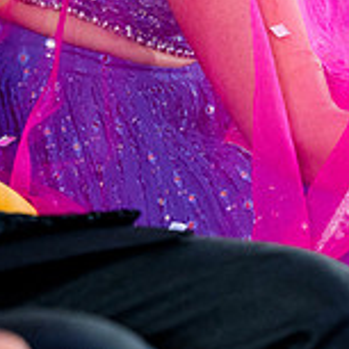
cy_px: -88
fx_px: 2566
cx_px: 611
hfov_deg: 7.6
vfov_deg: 7.7
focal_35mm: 225
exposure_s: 1/125
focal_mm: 70
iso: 1250
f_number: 2.8
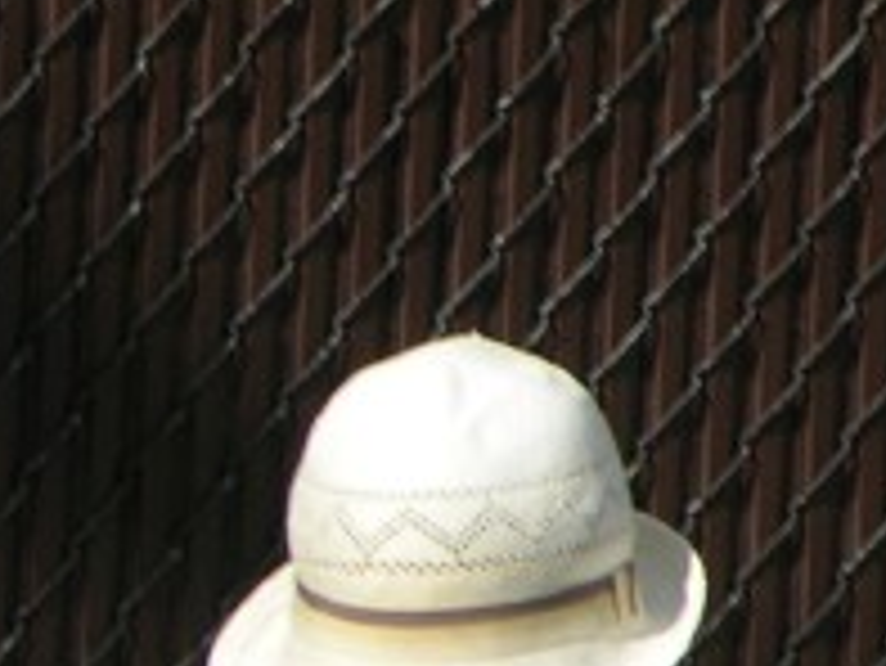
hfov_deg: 1.4
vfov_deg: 1.0
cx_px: -639
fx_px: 37264
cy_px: 837
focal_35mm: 1455
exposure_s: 1/326
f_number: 5.3
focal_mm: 71.2
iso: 50
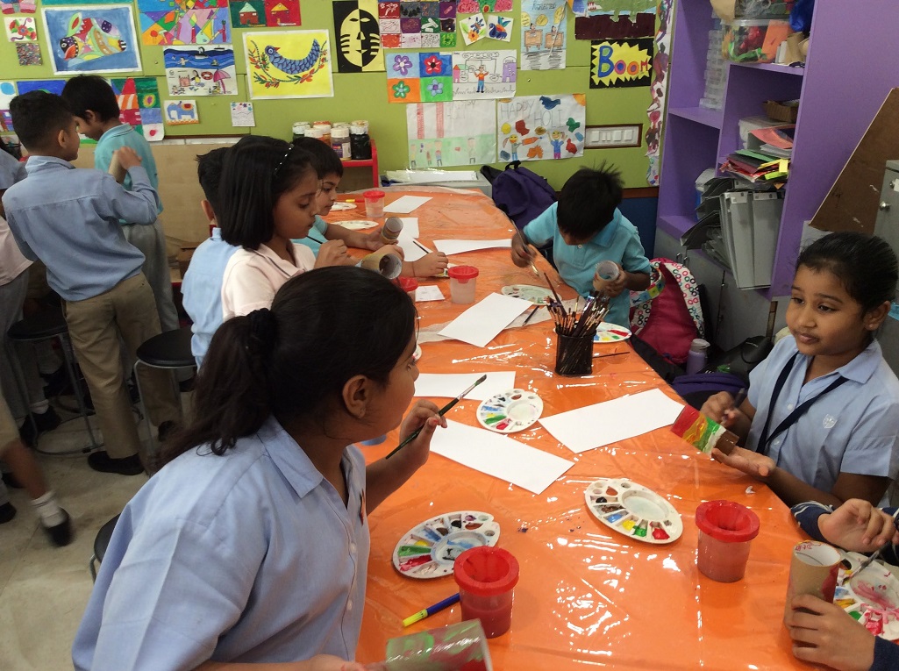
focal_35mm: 32
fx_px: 830
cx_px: 450
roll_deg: +1.4
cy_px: 336
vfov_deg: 44.0
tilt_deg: -23.0
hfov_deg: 56.9
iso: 40
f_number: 2.4
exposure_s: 1/25
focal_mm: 3.3
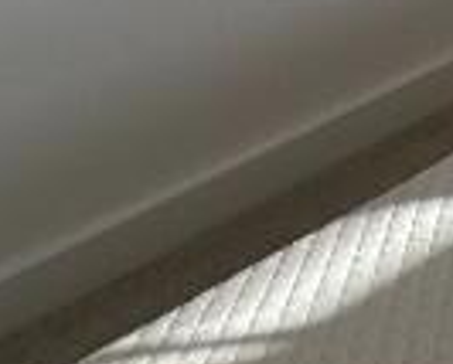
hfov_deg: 13.2
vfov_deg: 12.3
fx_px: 1411
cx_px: 1110
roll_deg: -0.3
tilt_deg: -8.8
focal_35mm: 105
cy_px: -456
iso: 40
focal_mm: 2.22
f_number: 2.2
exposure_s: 1/280
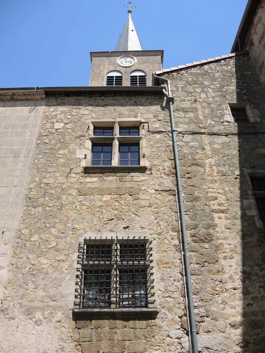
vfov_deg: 63.4
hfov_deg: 49.7
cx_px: 132
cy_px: 176
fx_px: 286
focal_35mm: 28
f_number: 2.5
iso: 80
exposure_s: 1/1250
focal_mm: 6
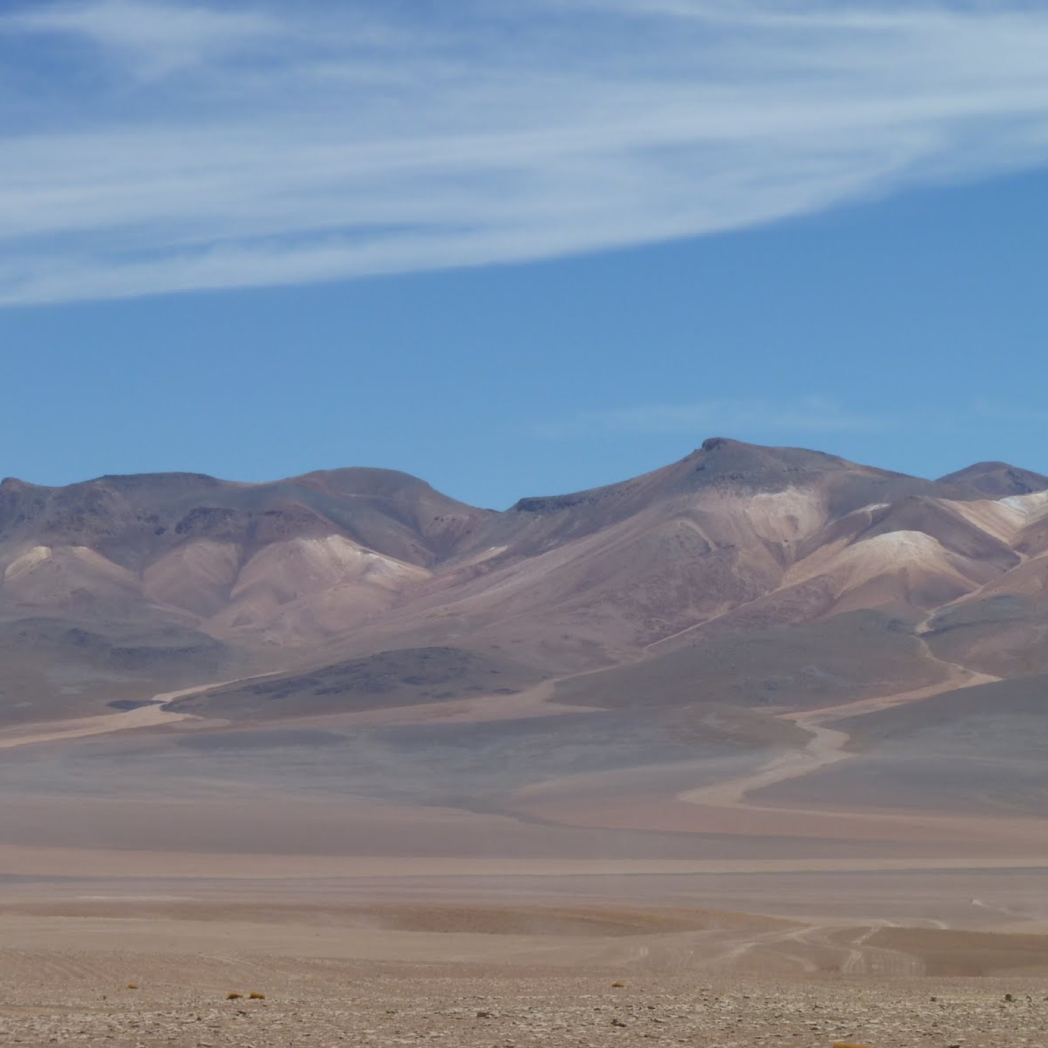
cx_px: 595
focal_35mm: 159
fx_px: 5446
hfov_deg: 11.0
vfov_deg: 11.0
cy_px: 521
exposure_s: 1/500
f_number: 6.3
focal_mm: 23.7
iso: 80
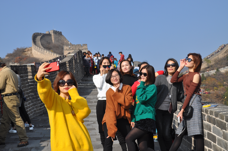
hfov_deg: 41.2
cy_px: 76
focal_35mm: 48
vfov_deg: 28.0
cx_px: 114
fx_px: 304
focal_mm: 32
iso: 200
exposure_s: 1/400
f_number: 10
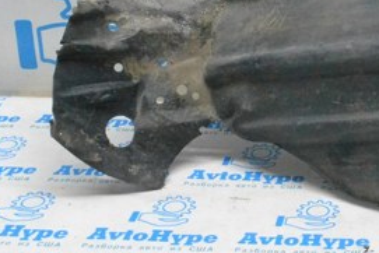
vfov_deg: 14.7
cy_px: 15
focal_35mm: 92
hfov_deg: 20.9
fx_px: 969
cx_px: 432
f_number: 13
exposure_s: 1/100
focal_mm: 26
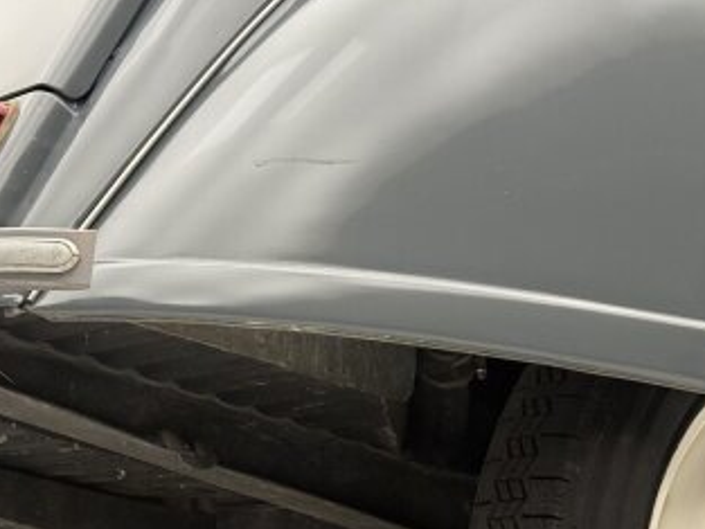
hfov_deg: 19.8
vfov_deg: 14.9
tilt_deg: +5.0
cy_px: 497
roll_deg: +0.3
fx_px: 1997
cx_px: 126
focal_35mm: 98
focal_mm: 6.76
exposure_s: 1/99
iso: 250
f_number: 1.78
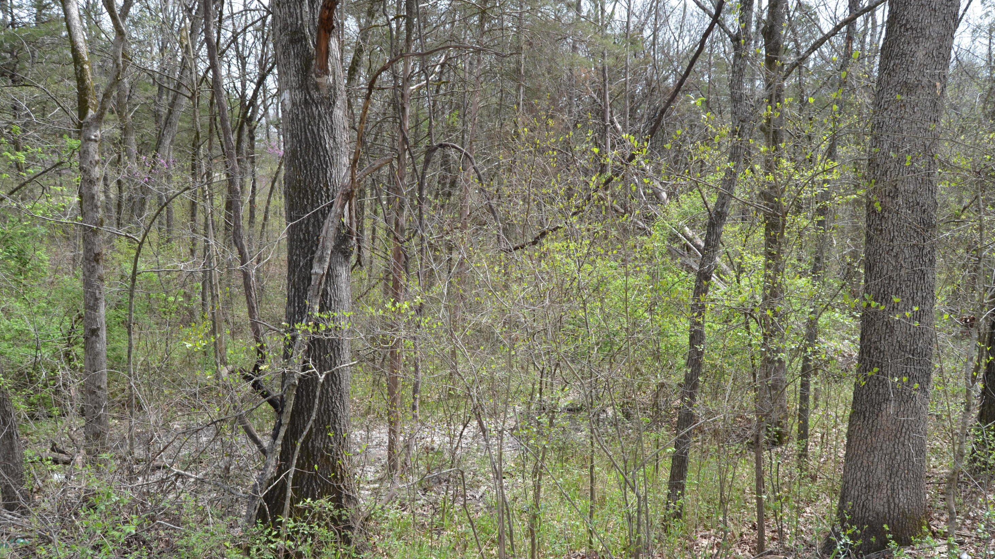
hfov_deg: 66.1
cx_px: 494
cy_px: 322
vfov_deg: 40.1
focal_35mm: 29
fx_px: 765
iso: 200
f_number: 6.7
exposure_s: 1/180
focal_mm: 18
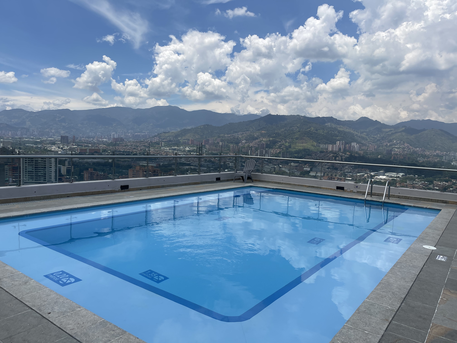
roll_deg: -2.7
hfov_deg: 69.4
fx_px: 330
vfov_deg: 54.9
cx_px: 228
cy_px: 172
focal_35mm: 25
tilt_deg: -5.2
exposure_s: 1/6250
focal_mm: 5.1
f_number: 1.6
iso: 32
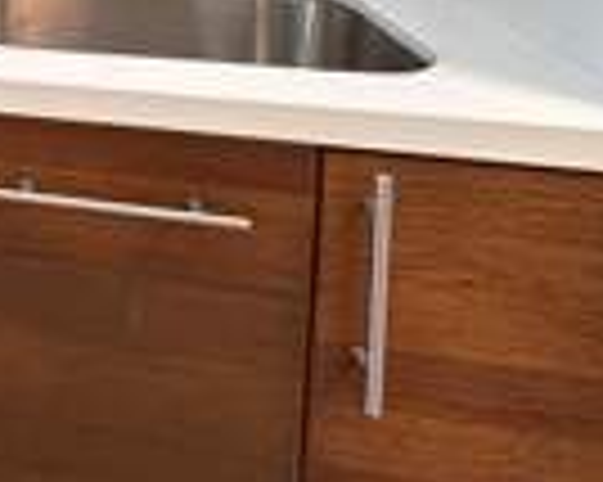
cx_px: -320
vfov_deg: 26.3
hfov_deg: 26.5
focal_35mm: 49
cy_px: -140
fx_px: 874
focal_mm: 2.22
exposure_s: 1/60
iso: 320
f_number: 2.2
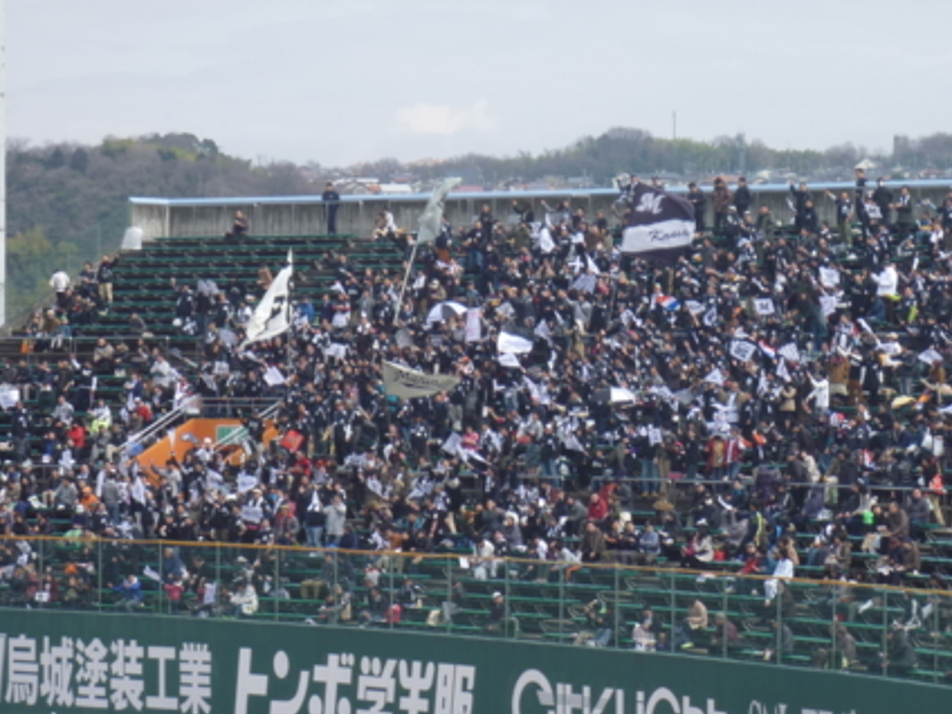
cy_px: 350
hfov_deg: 10.7
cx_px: 638
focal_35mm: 184
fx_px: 5060
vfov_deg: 8.1
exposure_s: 1/200
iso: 80
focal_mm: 23.1
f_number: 5.9
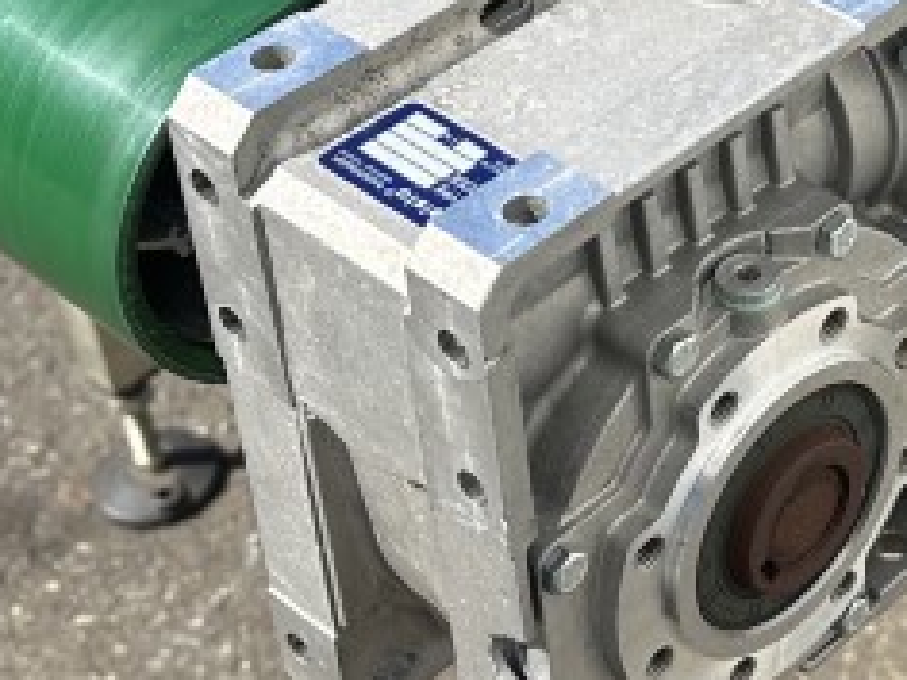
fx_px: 2725
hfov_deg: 18.3
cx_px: 949
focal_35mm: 104
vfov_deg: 14.1
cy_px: 77
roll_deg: +1.3
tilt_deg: -40.1
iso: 80
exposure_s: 1/3155
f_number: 1.78
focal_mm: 6.86
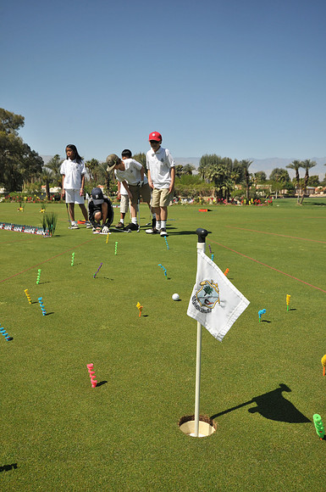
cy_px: 246
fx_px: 409
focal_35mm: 30
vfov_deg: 62.0
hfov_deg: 43.5
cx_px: 163
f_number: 11
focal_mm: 20
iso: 200
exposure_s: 1/500
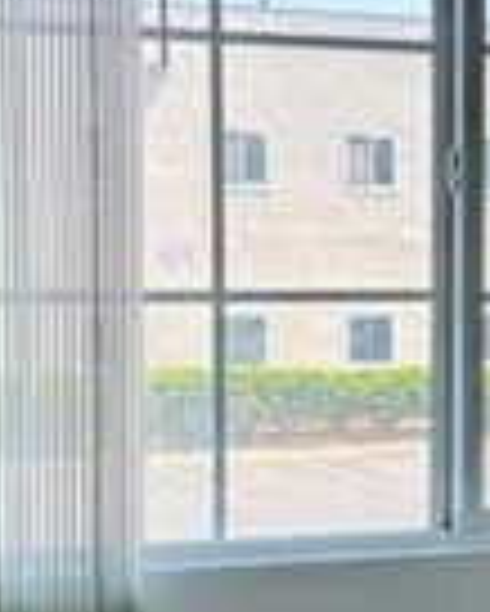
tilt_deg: -4.3
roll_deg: -0.9
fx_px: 2336
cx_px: 641
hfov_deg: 11.6
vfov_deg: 14.9
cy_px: 432
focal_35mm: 129
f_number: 1.78
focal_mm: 6.76
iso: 100
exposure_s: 1/234
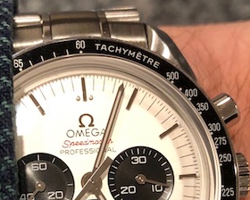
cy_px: 190
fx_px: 555
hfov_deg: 25.4
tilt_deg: -77.5
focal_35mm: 75
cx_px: 108
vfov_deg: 19.9
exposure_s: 1/17
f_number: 1.8
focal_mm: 3.99
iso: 100
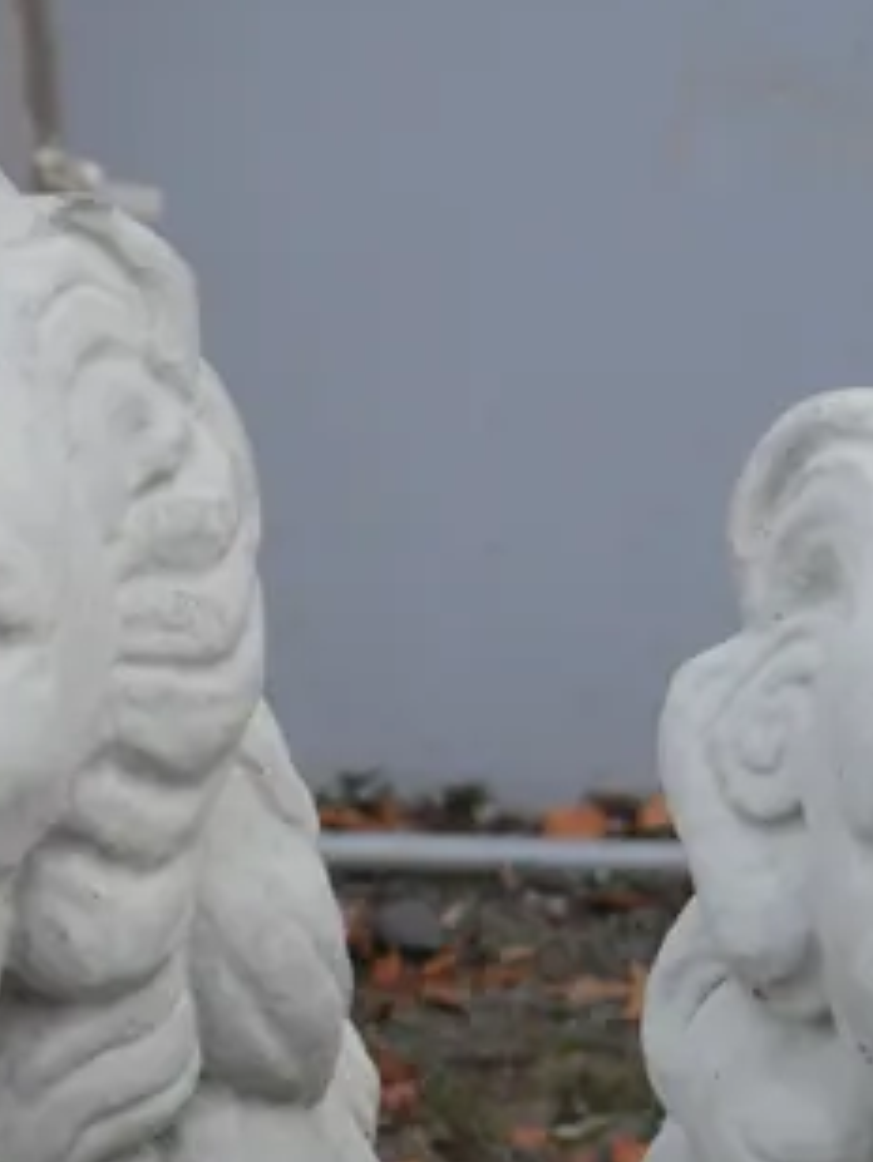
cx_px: 442
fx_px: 4234
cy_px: 1576
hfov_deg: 11.8
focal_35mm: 126
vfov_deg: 14.8
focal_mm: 19
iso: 200
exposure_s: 1/125
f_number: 5
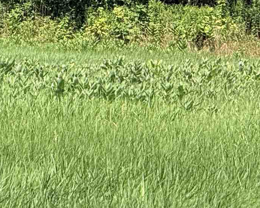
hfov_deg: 3.7
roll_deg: +0.0
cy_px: -213
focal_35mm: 522
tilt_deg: +2.6
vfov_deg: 2.9
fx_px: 4016
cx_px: 148
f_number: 2.8
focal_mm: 15.66
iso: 64
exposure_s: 1/1451
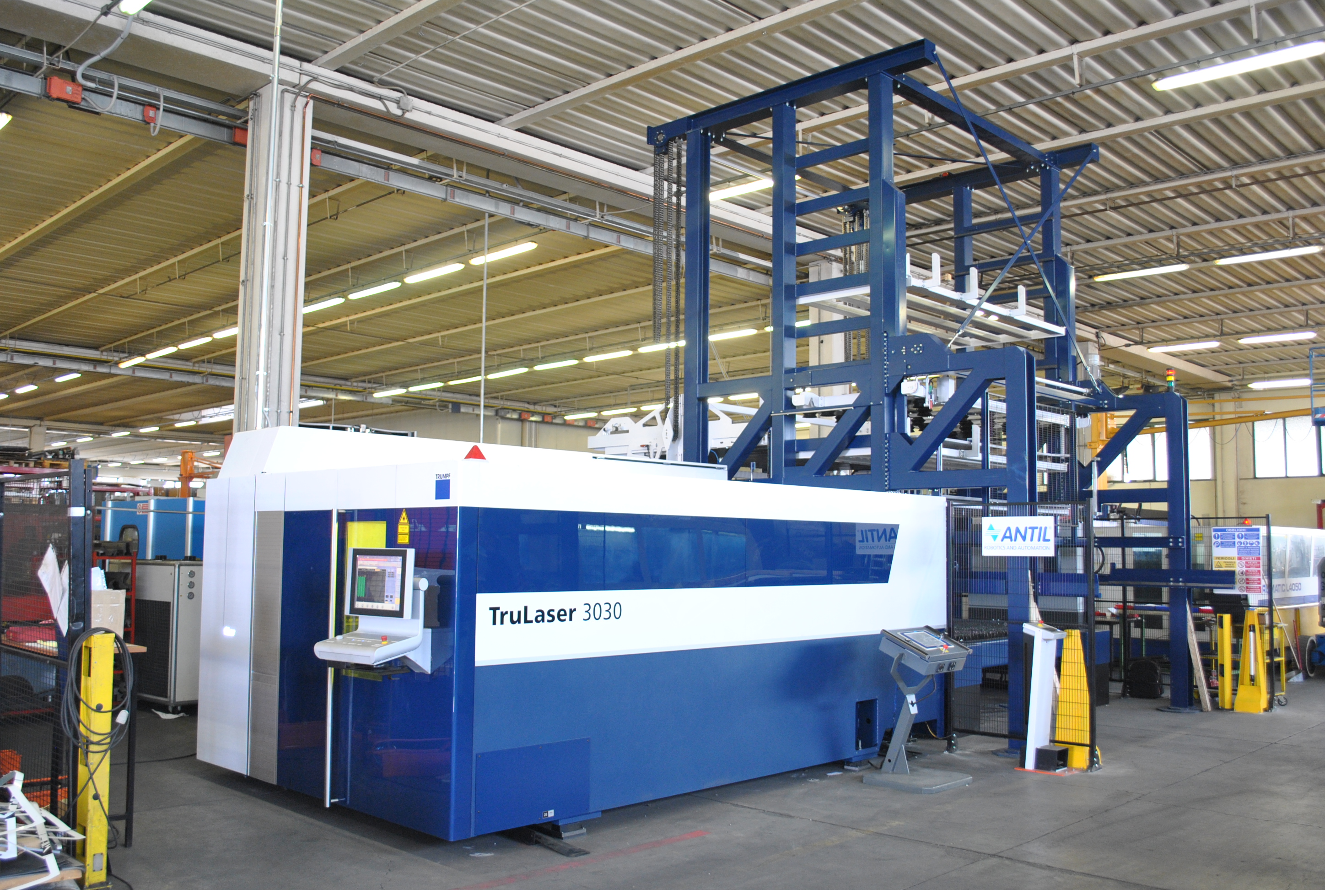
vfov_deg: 43.8
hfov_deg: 61.8
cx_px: 662
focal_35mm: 30
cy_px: 445
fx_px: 1106
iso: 400
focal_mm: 20
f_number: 3.8
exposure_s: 1/25
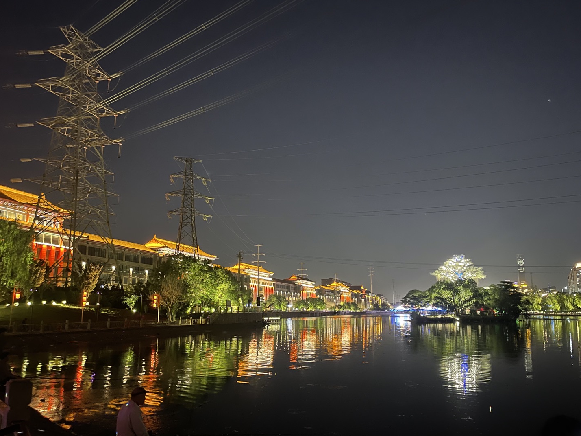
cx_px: 307
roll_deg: +0.1
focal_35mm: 28
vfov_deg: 49.6
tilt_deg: +7.6
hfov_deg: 63.4
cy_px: 240
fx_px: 470
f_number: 1.6
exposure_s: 1/16
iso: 1000
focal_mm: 5.1
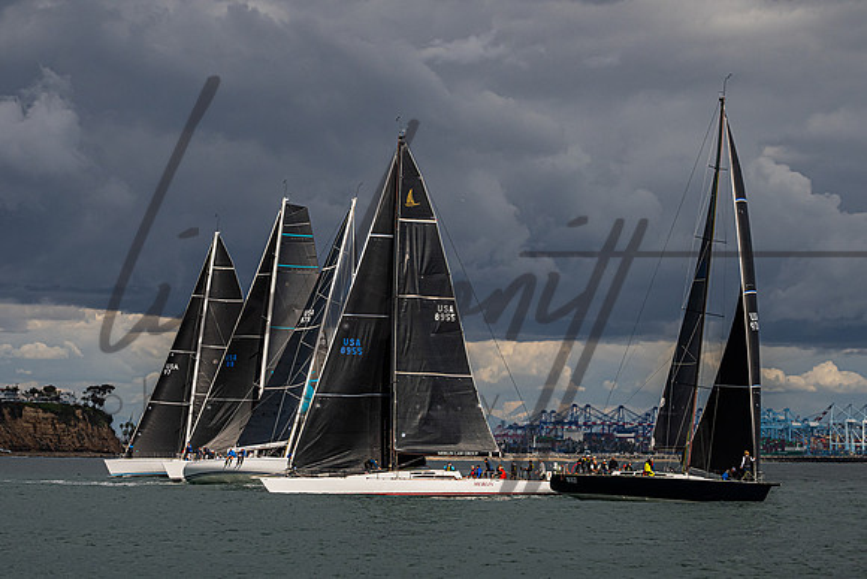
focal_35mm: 136
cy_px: 243
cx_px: 352
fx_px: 3284
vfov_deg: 10.1
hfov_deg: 15.0
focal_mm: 100
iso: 400
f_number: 5.6
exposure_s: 1/5000
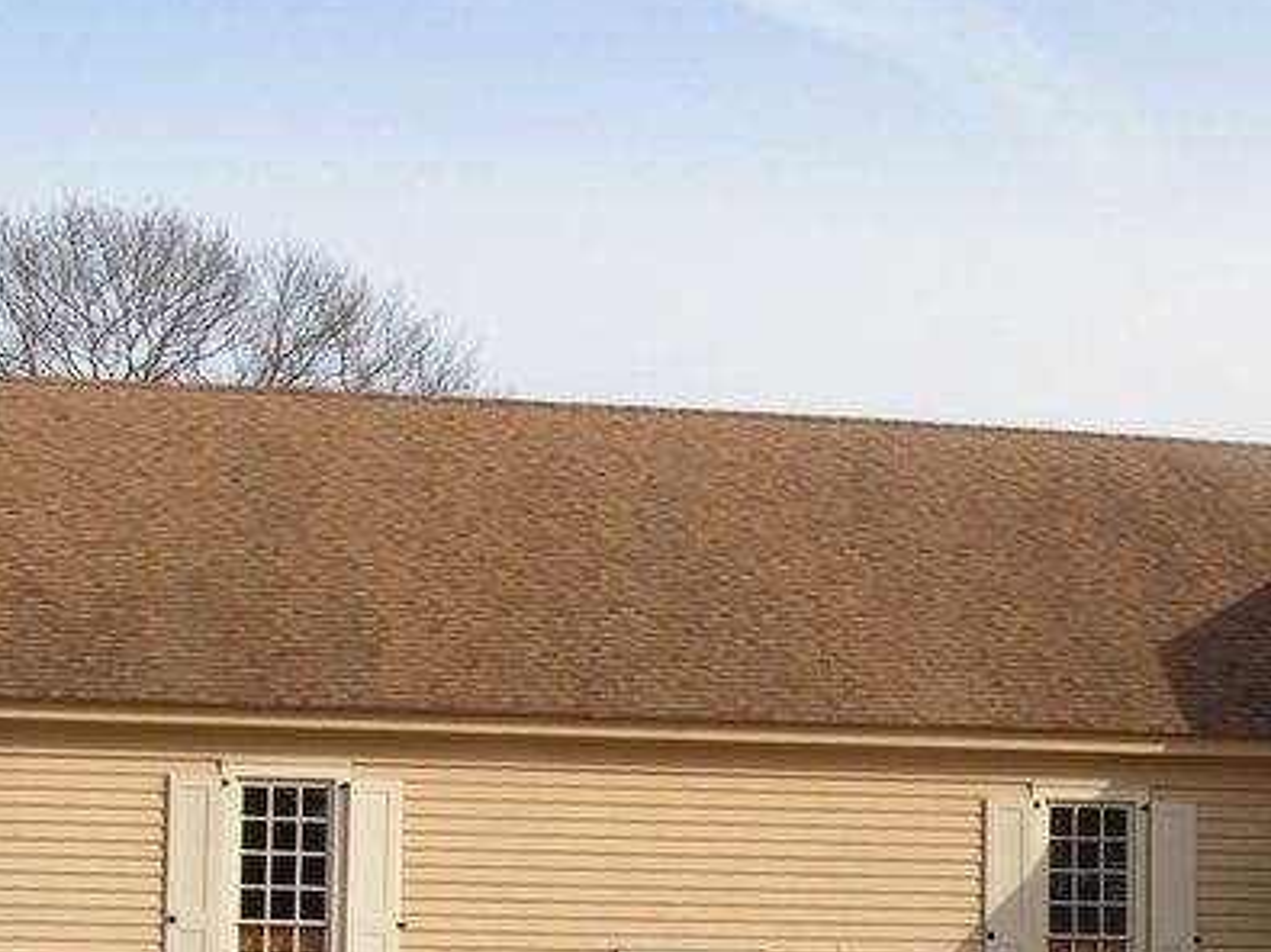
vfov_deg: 18.9
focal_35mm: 77
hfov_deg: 24.9
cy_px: 791
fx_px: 2826
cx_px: 1017
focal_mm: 6.3
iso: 50
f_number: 5.6
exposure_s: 1/250
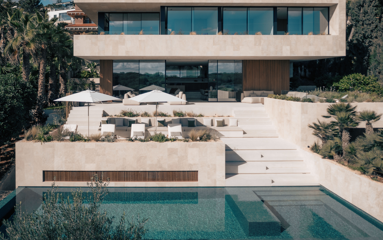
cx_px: 193
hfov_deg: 64.6
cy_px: 111
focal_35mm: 29
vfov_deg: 43.1
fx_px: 303
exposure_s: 1/3200
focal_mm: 10.26
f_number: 2.8
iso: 100
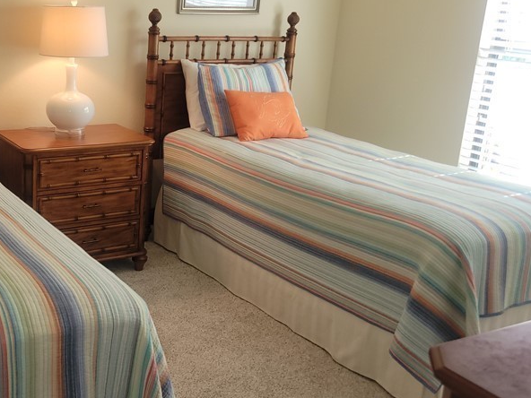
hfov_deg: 40.6
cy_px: 169
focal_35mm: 45
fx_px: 690
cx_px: 117
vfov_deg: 32.1
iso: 50
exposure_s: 1/60
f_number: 1.8
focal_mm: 5.4
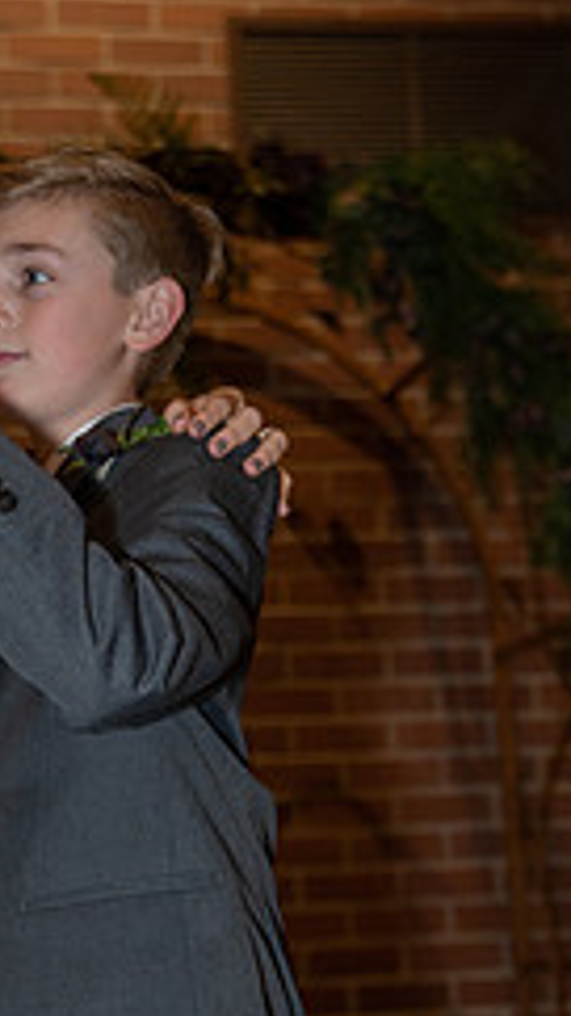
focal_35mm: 76
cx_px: 50
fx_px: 2047
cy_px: 743
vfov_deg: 27.5
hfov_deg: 15.7
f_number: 2.8
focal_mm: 39
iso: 2000
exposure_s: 1/125
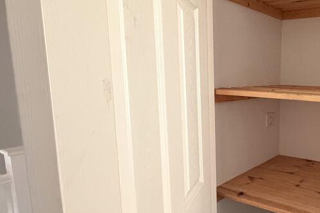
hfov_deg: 54.0
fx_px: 267
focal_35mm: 30
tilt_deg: -6.9
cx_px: 288
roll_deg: -0.8
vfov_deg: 43.6
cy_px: 114
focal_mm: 2.22
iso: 640
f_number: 2.2
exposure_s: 1/60
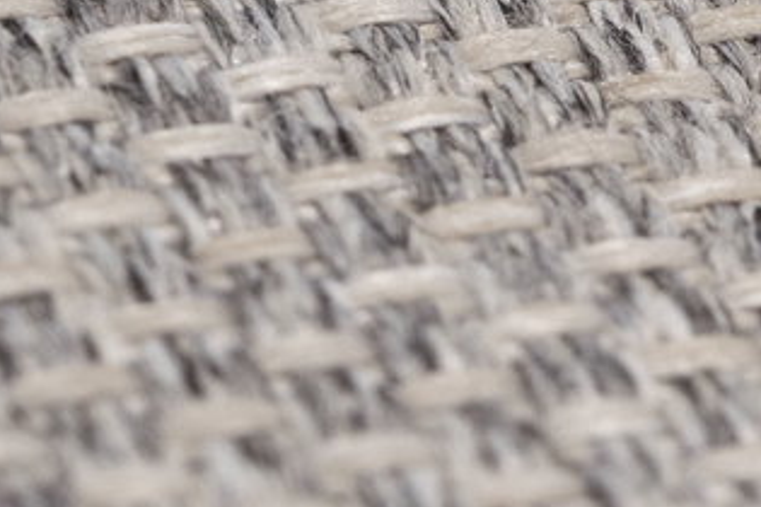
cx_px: 2092
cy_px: 202
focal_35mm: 542
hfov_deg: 3.7
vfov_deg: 2.5
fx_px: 11456
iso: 1250
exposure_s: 1/125
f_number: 9
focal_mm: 90
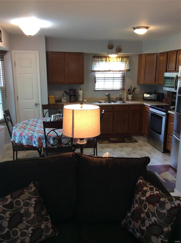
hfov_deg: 44.0
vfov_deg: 56.9
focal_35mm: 32
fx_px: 224
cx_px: 90
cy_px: 122
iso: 50
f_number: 2.4
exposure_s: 1/24
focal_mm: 3.3
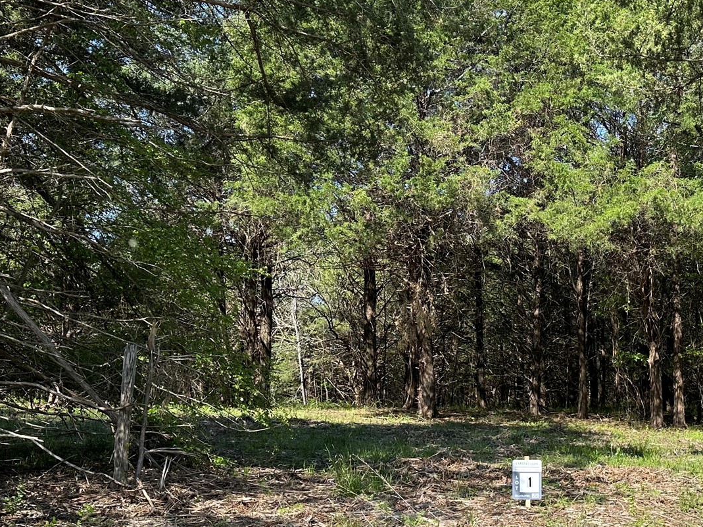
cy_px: 355
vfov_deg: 31.2
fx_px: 934
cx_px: 486
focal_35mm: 46
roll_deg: +0.5
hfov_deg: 40.6
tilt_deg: +5.8
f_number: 1.78
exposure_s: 1/1587
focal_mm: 6.86
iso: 80
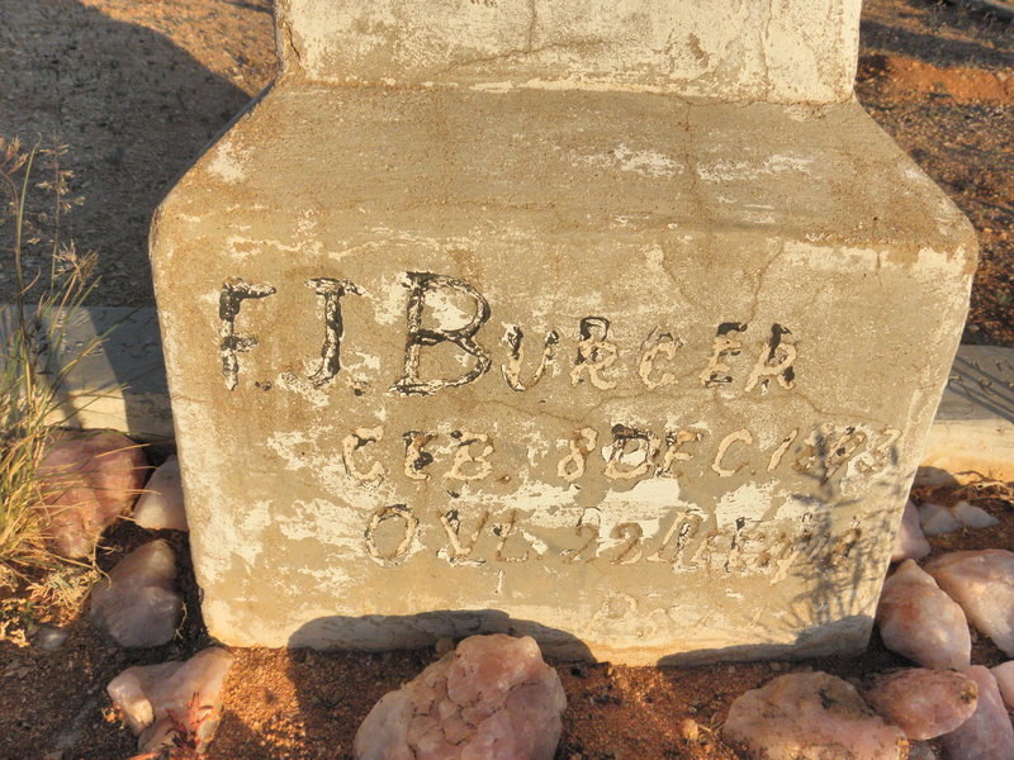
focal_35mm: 26
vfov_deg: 53.1
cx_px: 507
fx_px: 762
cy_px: 380
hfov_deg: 67.3
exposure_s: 1/800
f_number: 6.3
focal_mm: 4.6
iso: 200
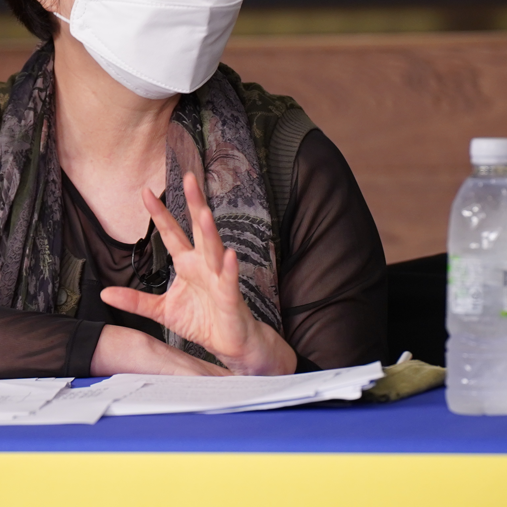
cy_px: 323
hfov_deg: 2.9
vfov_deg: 2.9
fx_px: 9942
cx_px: 173
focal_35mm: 600
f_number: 2.8
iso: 800
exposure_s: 1/125
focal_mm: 180
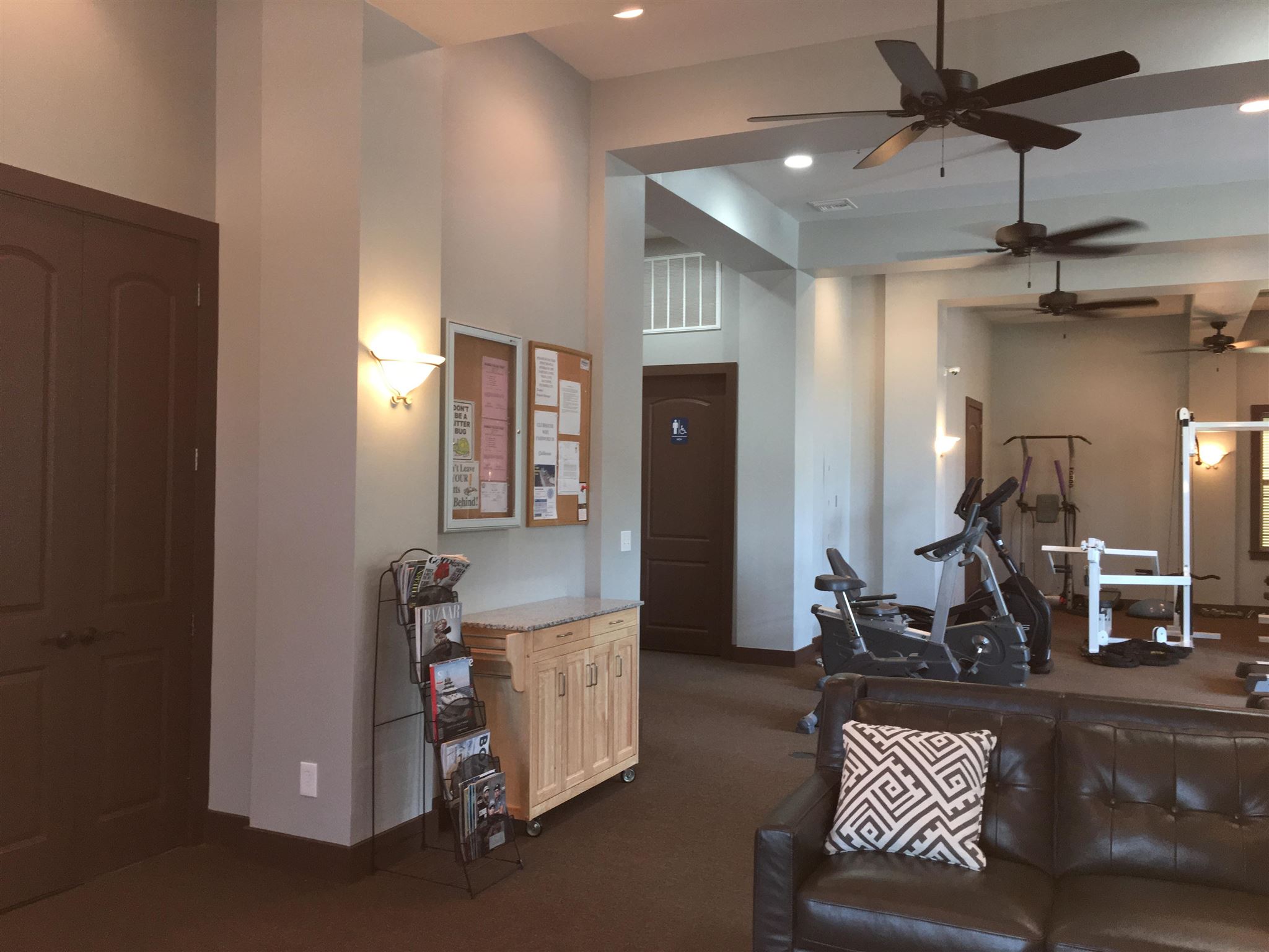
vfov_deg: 48.2
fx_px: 1063
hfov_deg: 61.7
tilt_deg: +1.8
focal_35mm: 29
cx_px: 634
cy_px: 476
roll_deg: -0.7
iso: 80
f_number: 2.2
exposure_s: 1/30
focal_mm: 4.15
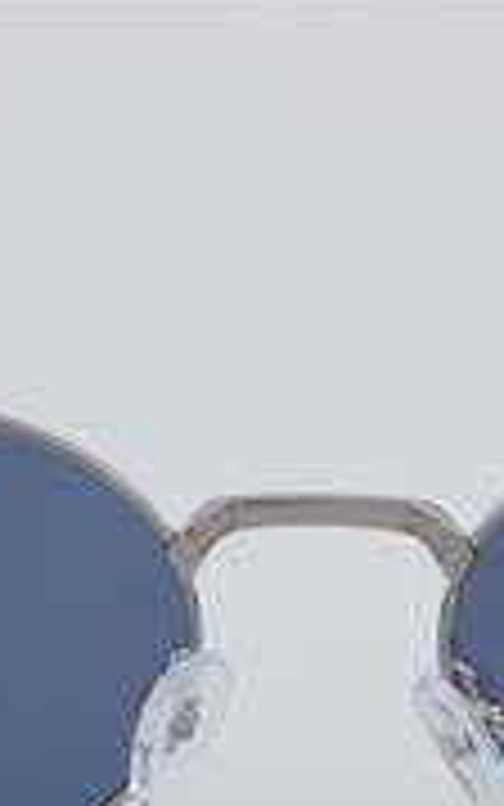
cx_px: 333
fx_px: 4131
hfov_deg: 7.0
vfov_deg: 11.1
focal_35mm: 188
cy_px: 590
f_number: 32
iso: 100
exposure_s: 1/4
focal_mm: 55
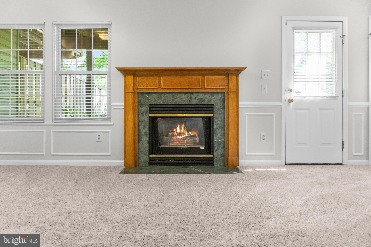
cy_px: 124
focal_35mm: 24
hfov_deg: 73.7
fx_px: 247
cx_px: 186
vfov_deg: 53.1
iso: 800
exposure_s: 1/60
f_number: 4
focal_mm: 16
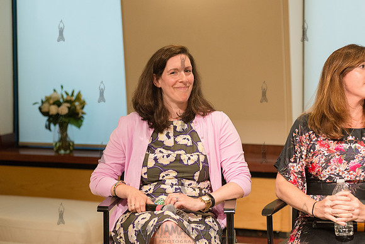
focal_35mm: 80
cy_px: 122
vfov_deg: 17.1
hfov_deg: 25.4
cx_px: 182
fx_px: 811
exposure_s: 1/200
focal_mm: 80
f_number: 4
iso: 2500
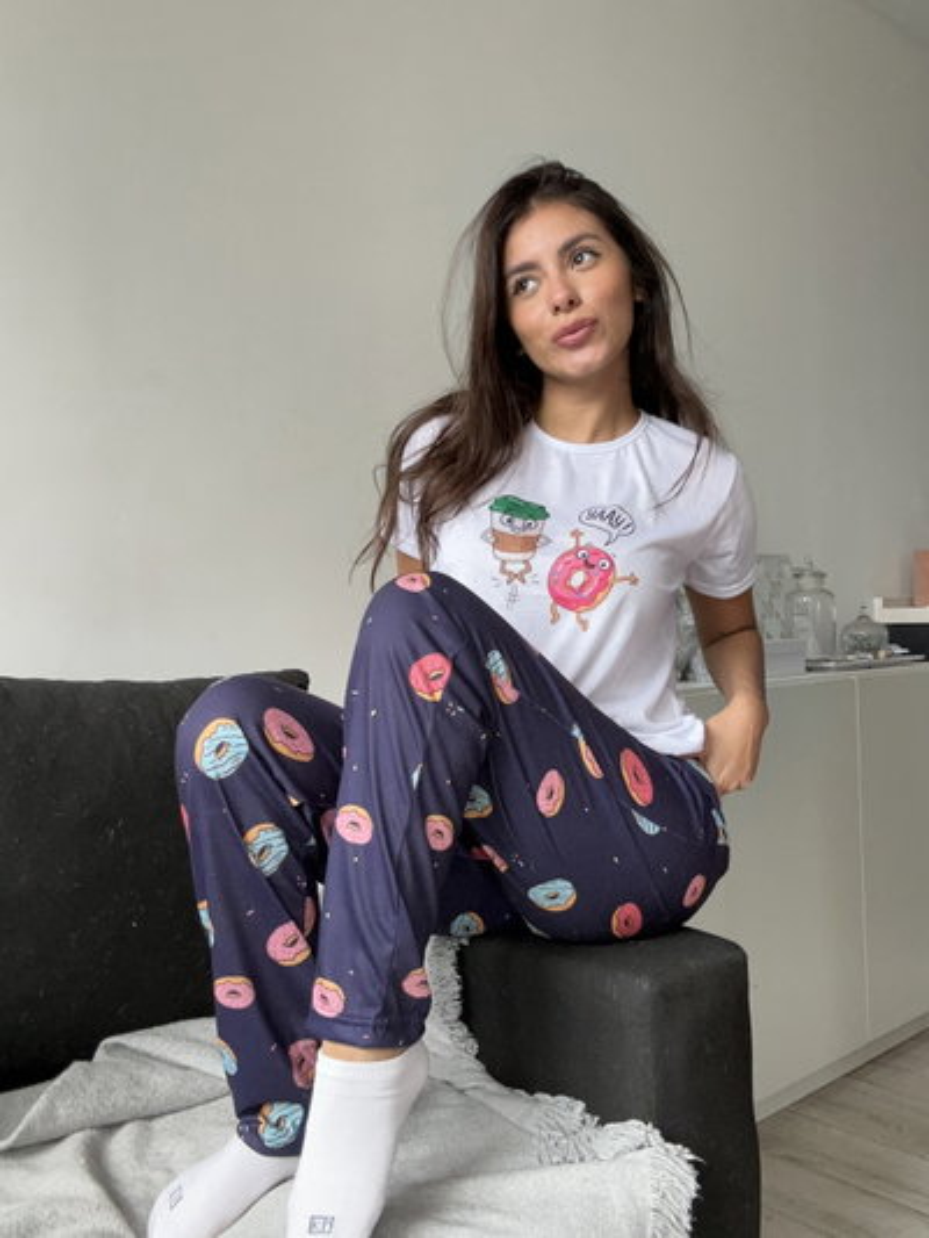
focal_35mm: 30
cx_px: 464
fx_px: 1073
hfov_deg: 46.8
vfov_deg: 60.0
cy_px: 619
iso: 125
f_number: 1.9
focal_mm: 2.69
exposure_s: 1/60
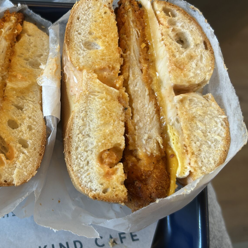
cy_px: 118
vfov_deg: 40.9
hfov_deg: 39.6
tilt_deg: -80.5
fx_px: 332
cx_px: 56
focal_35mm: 41
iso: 80
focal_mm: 5.7
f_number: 1.5
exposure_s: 1/120
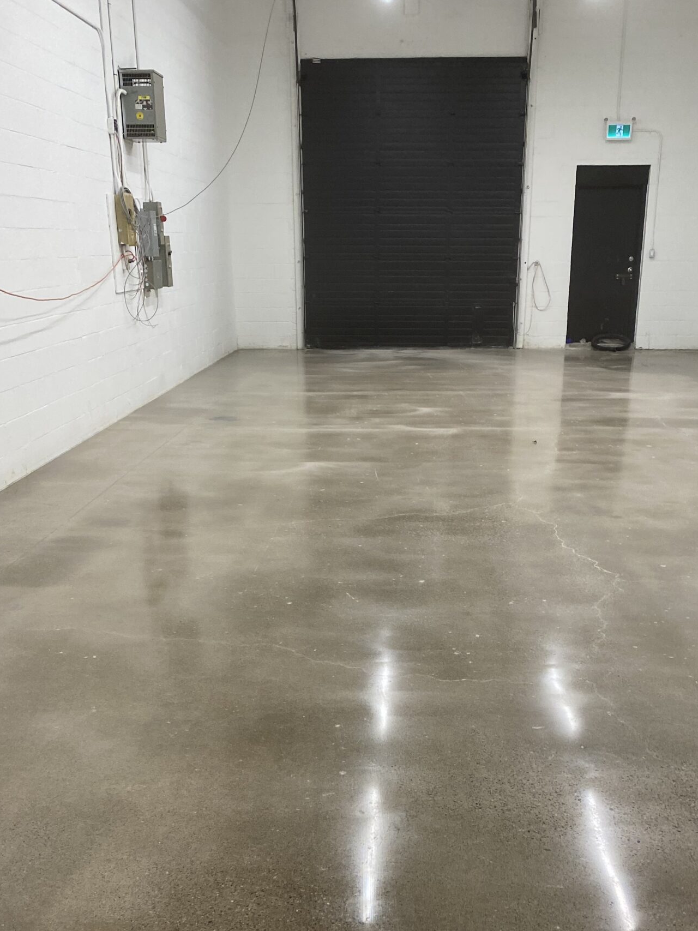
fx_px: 1049
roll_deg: +0.9
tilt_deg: -22.8
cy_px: 660
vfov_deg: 46.7
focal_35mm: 39
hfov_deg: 36.8
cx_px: 379
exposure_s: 1/120
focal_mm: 4.25
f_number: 1.8
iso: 100
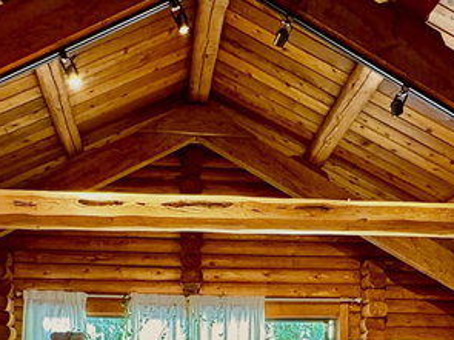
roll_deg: +0.2
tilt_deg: -2.1
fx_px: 498
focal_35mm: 38
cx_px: 191
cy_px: 412
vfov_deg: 31.4
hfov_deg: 48.8
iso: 1000
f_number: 2.2
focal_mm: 2.22
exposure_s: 1/30
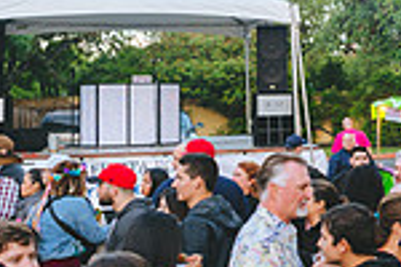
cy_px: 65
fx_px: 1036
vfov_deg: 14.6
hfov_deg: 18.8
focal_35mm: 93
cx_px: 636
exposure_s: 1/160
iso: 200
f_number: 3.5
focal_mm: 24
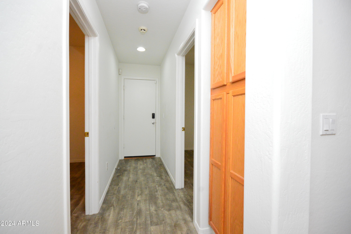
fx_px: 146
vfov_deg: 77.2
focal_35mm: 15
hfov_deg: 100.4
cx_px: 176
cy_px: 117
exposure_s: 1/100
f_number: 8
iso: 2500
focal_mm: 10
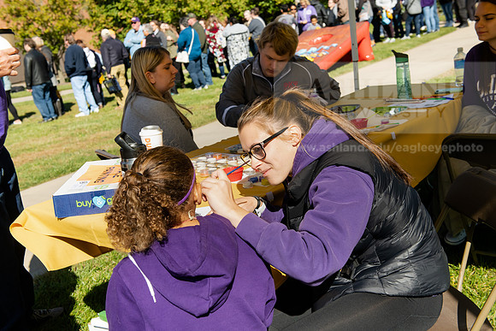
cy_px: 166
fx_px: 620
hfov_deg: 43.6
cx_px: 248
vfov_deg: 29.9
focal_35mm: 45
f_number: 7.1
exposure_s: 1/800
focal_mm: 45
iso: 400
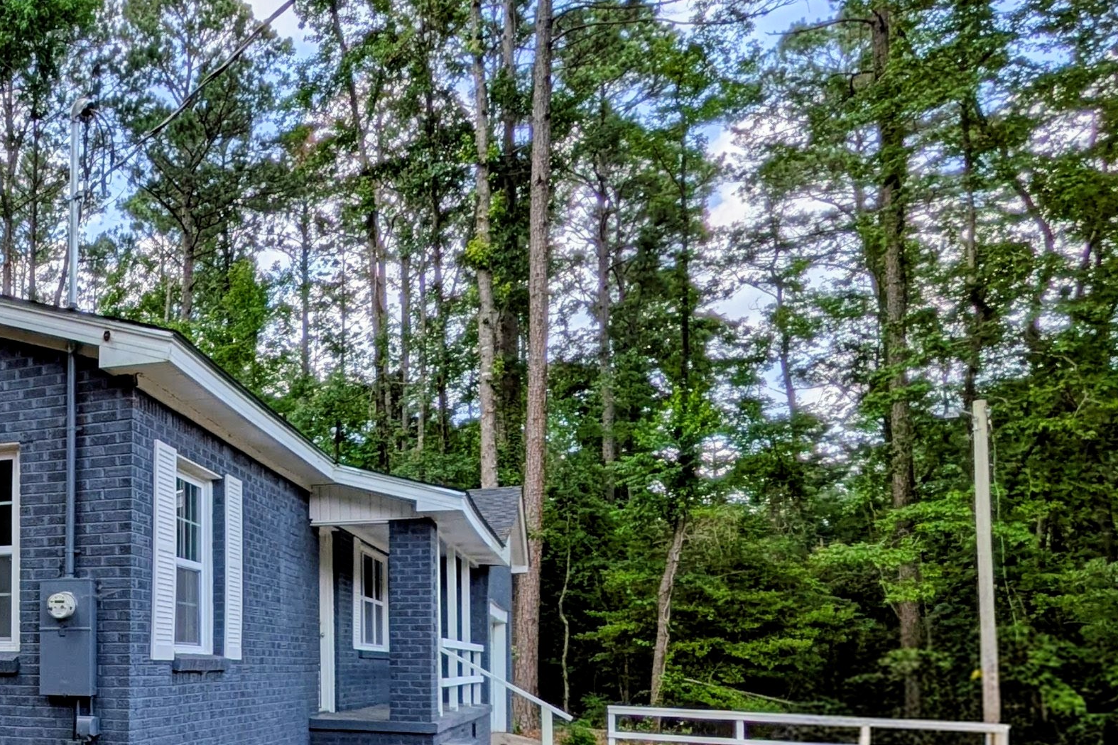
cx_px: -32
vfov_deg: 34.6
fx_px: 1149
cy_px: 618
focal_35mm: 37
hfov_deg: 43.4
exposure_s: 1/1527
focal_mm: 1.85
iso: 45
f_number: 2.2
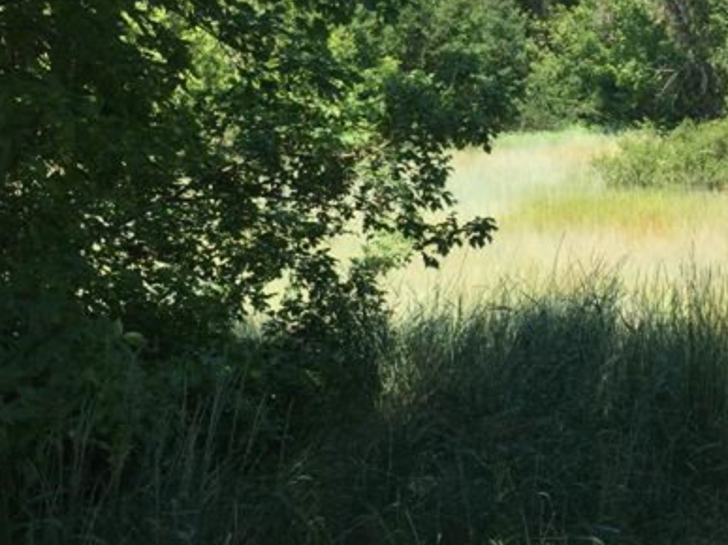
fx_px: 1009
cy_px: 124
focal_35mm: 48
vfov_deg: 29.7
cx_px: 502
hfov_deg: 39.1
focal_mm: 4.15
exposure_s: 1/1130
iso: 32
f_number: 2.2
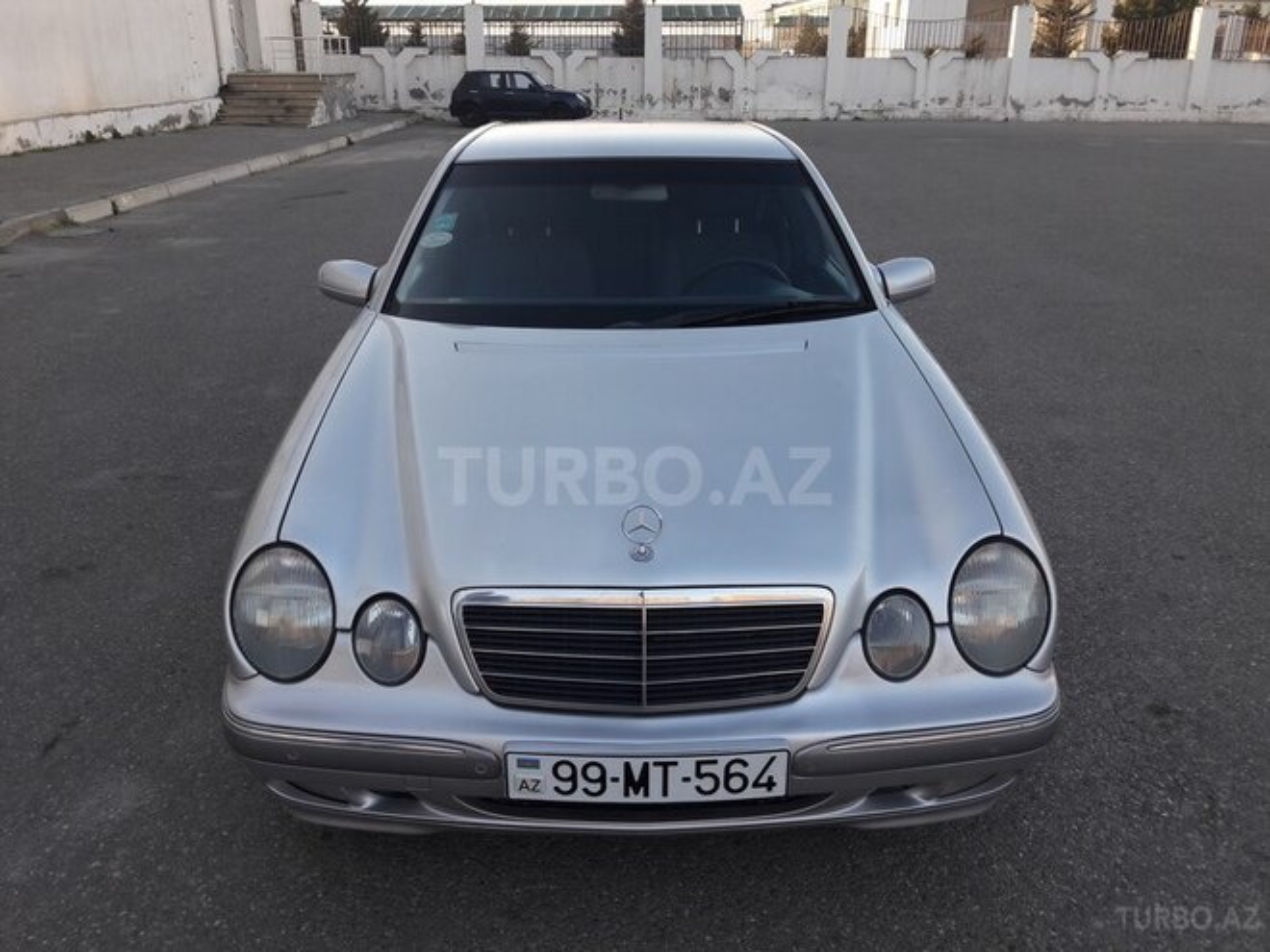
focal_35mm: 28
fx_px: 1027
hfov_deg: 63.4
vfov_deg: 49.7
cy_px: 476
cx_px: 635
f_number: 1.9
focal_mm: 3.7
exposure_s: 1/147
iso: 40
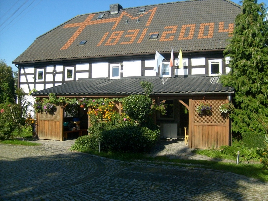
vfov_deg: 40.7
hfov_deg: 52.6
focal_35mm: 35
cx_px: 134
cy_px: 100
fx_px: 271
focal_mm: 5.8
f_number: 7.1
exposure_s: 1/250
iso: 80
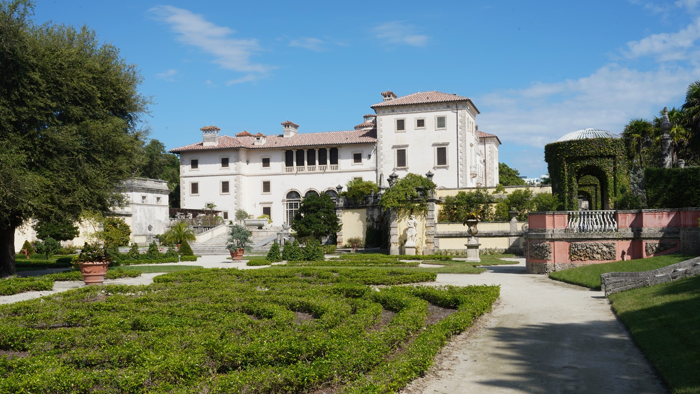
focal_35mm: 37
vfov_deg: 32.0
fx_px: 687
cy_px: 214
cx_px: 348
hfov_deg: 54.0
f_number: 22
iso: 250
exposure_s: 1/100
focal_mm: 35
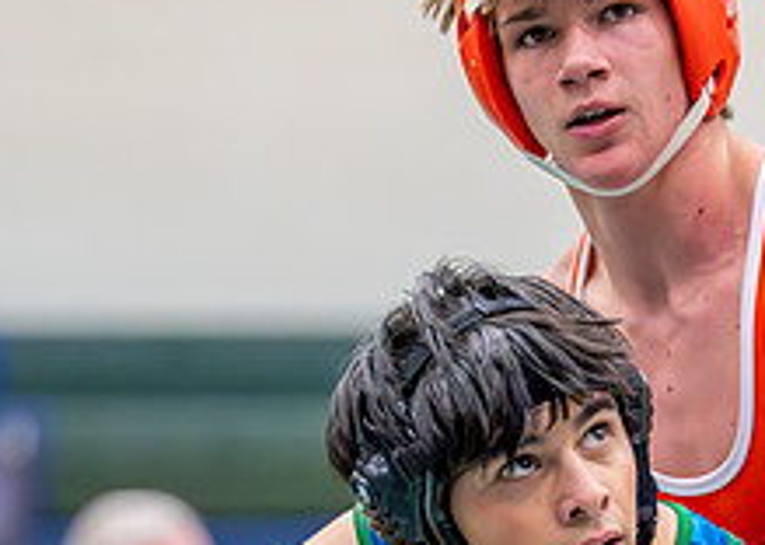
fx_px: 9377
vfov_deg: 3.3
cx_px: 527
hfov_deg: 4.7
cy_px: 746
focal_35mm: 432
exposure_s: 1/1000
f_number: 2.8
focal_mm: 145
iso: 6400
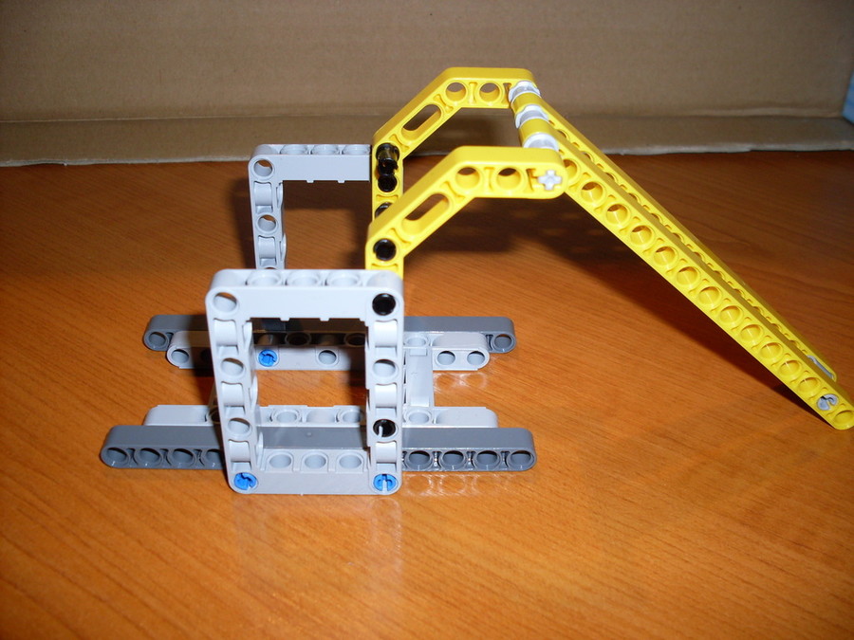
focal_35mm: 38
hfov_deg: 49.0
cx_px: 427
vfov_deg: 37.7
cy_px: 320
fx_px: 937
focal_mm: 6.3
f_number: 2.8
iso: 100
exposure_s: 1/45
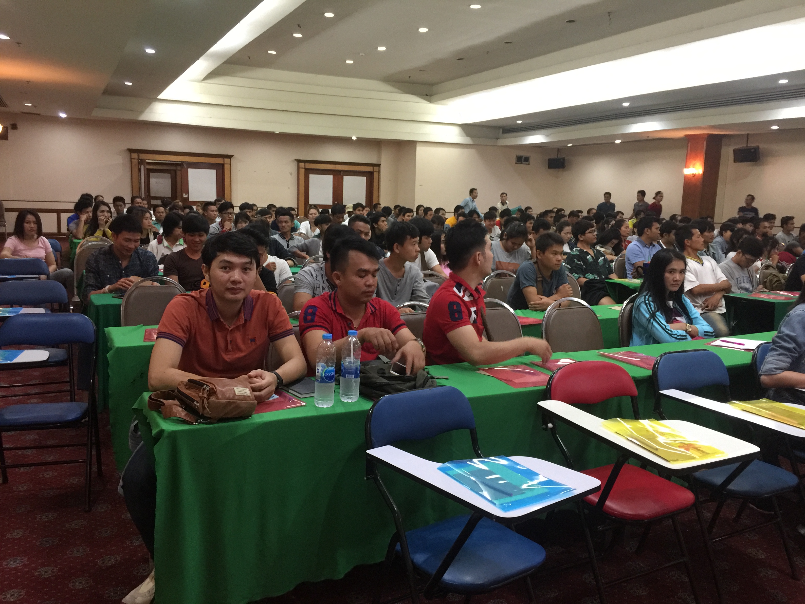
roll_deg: -1.7
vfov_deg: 48.2
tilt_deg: -8.5
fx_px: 674
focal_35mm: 29
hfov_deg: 61.7
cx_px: 402
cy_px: 302
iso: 125
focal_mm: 4.15
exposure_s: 1/10
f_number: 2.2
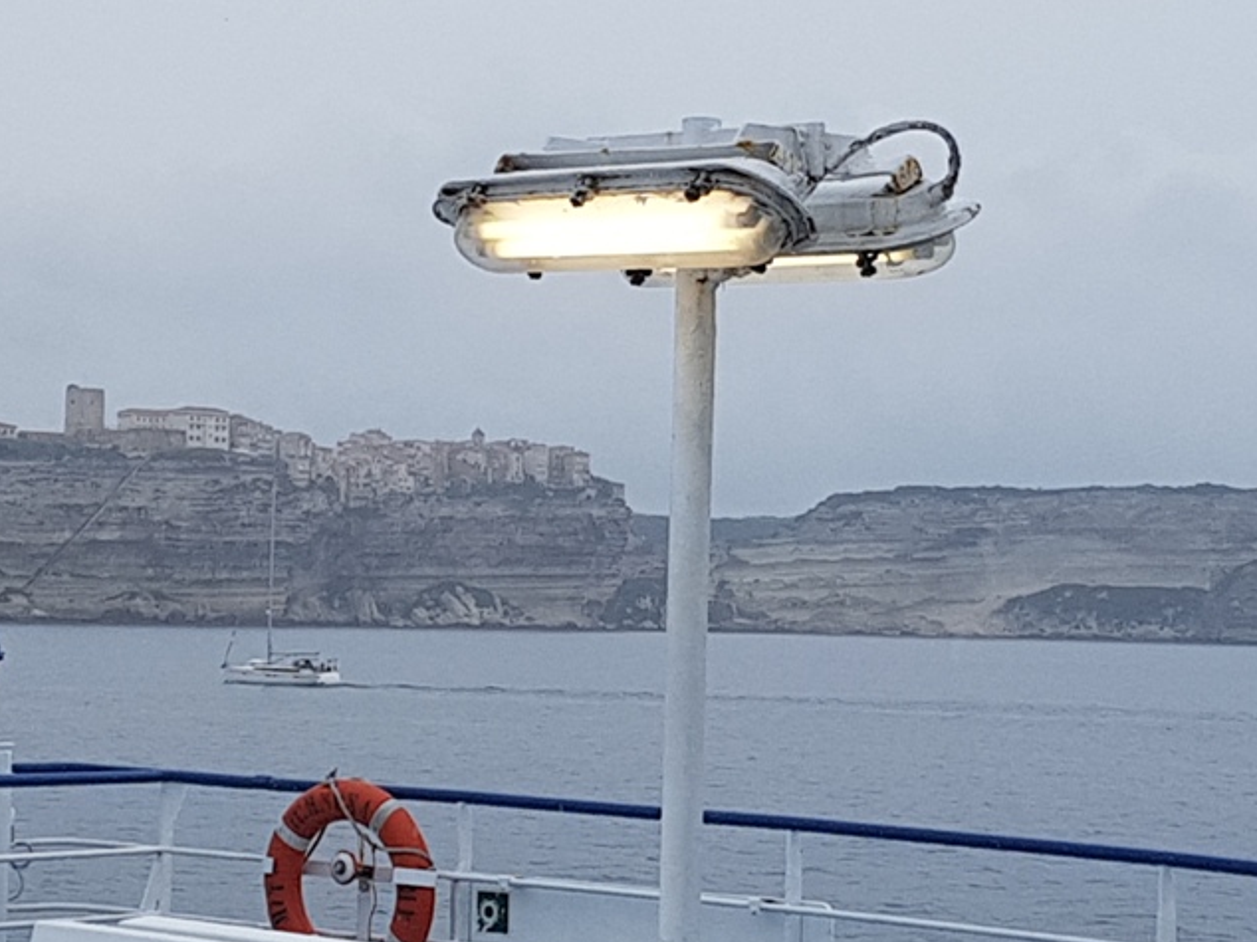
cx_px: 371
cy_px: 428
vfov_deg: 34.3
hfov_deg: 43.8
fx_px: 1525
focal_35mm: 42
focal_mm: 4.2
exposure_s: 1/1176
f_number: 1.7
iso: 50
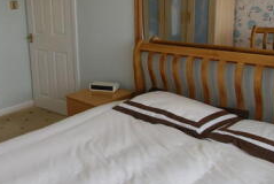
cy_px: 9
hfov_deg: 44.5
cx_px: 46
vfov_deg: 30.8
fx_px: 312
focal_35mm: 41
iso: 100
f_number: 5.6
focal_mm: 10
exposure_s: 1/50
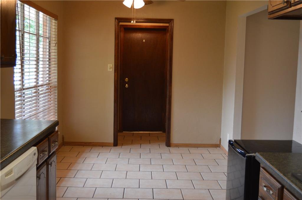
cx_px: 151
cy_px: 100
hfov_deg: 46.5
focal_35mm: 42
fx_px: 352
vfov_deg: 31.8
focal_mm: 28
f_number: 4
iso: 640
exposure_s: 1/60
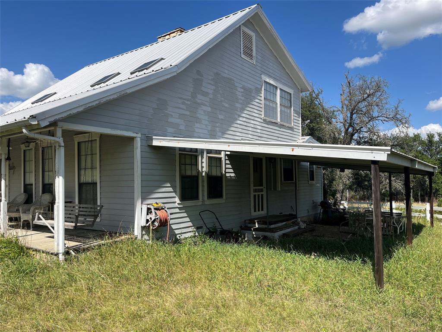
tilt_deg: +3.0
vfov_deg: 53.1
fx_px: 332
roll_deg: +1.5
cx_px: 221
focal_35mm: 26
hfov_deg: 67.3
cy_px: 166
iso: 50
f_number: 1.6
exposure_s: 1/3135
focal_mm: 5.1
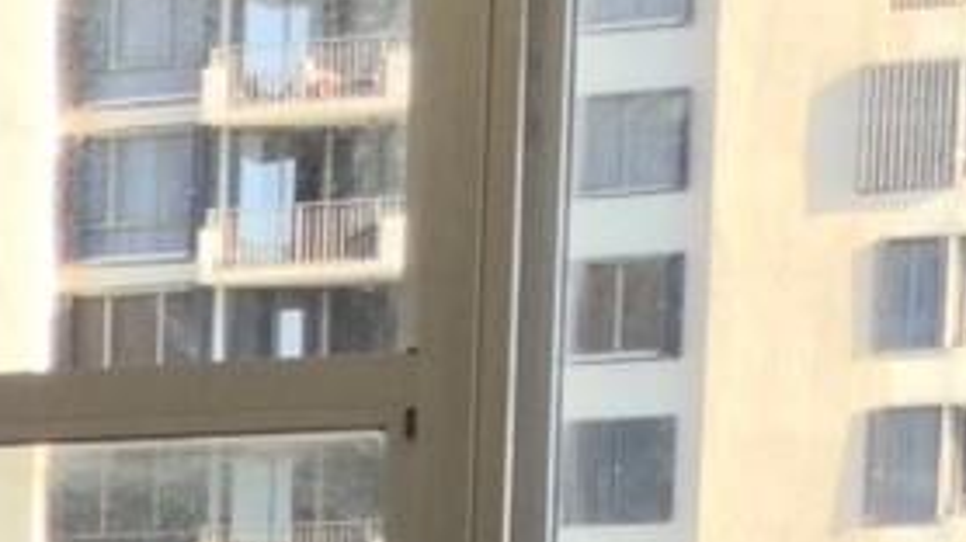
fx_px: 5299
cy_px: 1570
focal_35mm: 207
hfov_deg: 9.9
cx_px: -733
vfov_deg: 5.5
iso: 50
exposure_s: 1/60
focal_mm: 4.12
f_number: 2.4
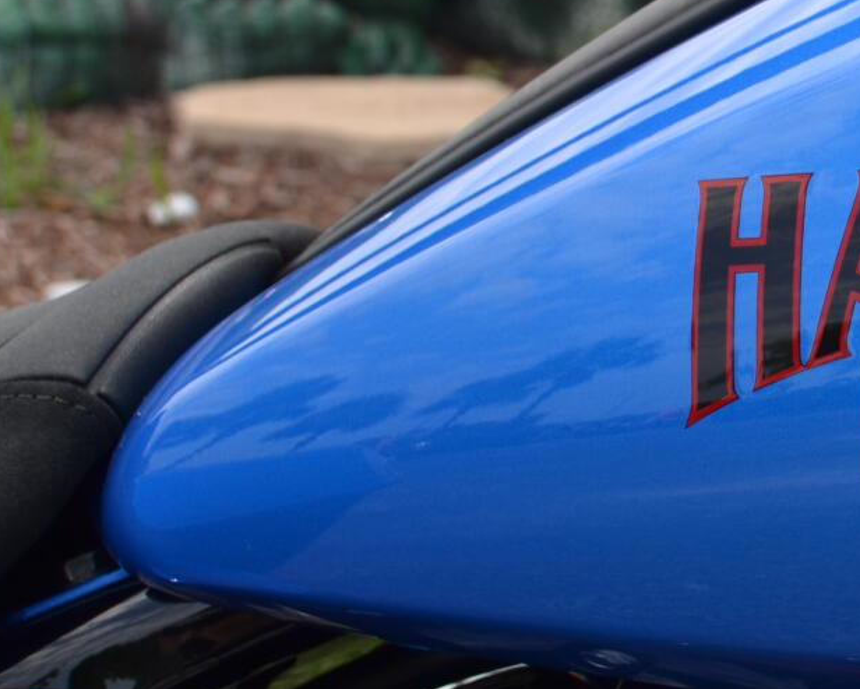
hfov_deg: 13.7
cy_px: 85
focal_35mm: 133
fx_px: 3374
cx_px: 1269
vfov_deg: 11.6
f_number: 7.1
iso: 100
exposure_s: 1/200
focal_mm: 29
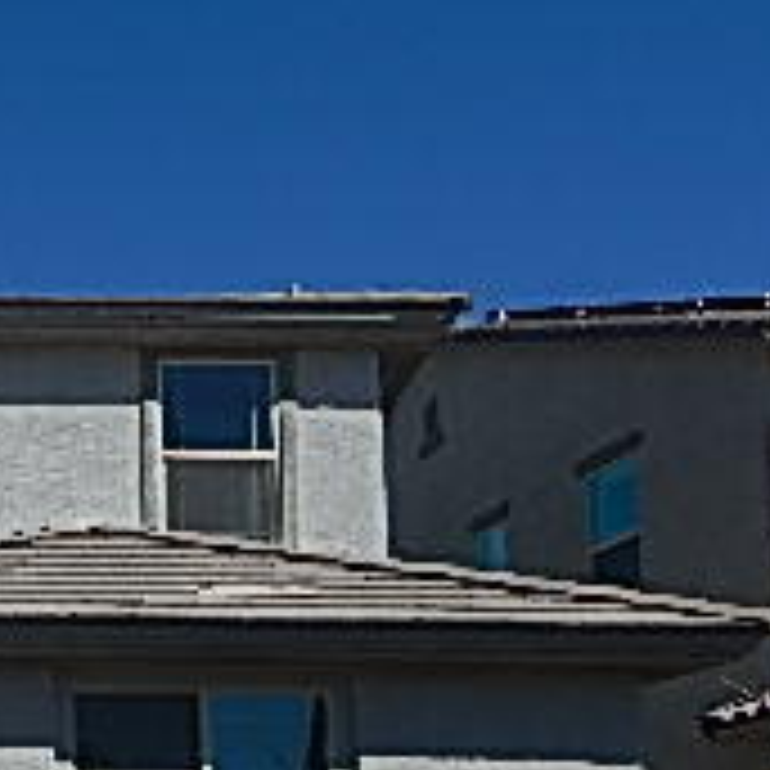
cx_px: -464
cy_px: 784
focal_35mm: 76
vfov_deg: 21.9
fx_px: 1913
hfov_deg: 19.2
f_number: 6
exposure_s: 1/1000
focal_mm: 4
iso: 125
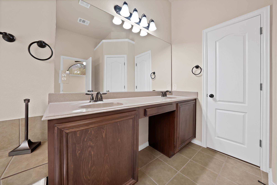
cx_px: 138
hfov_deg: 112.6
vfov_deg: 90.1
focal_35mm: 12
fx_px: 92
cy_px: 92
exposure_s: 1/5
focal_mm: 12
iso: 640
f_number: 8
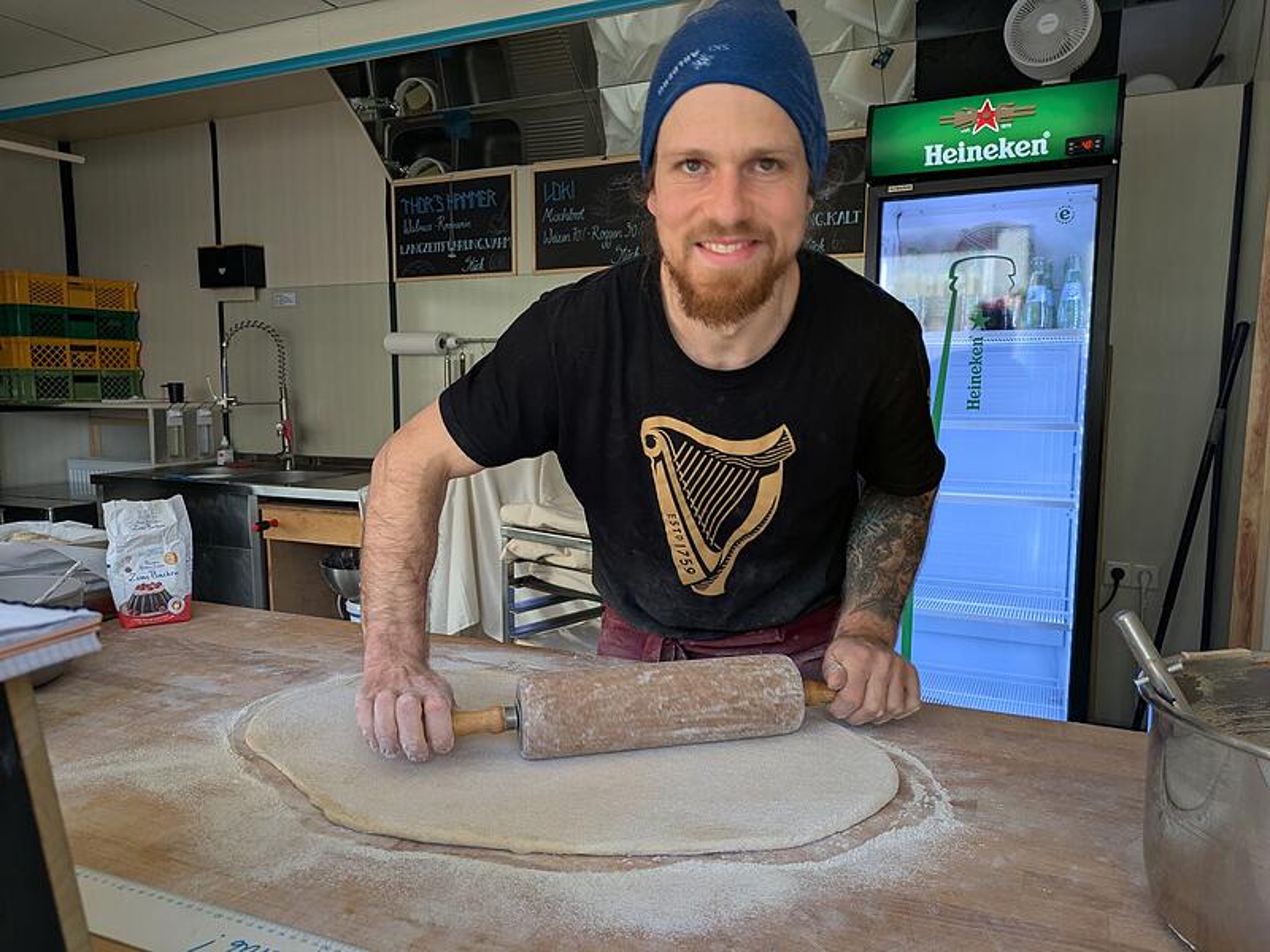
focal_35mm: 25
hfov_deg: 69.4
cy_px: 476
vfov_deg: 54.9
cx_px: 635
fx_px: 917
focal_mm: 5.43
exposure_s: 1/100
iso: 96
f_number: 1.89
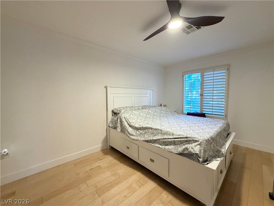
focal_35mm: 14
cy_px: 103
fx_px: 111
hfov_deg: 102.1
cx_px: 137
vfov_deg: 85.7
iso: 400
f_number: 2.2
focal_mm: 2.22
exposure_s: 1/60
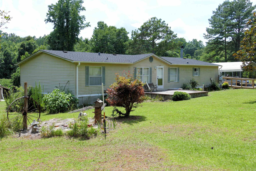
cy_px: 86
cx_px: 128
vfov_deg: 33.4
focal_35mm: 40
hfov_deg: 48.5
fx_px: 284
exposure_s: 1/1300
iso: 125
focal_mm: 14.5
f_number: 3.1
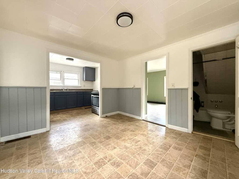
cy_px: 90
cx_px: 120
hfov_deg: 102.1
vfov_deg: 85.7
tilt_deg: -0.5
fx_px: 97
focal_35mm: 14
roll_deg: +0.1
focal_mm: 2.22
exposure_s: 1/60
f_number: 2.2
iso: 400
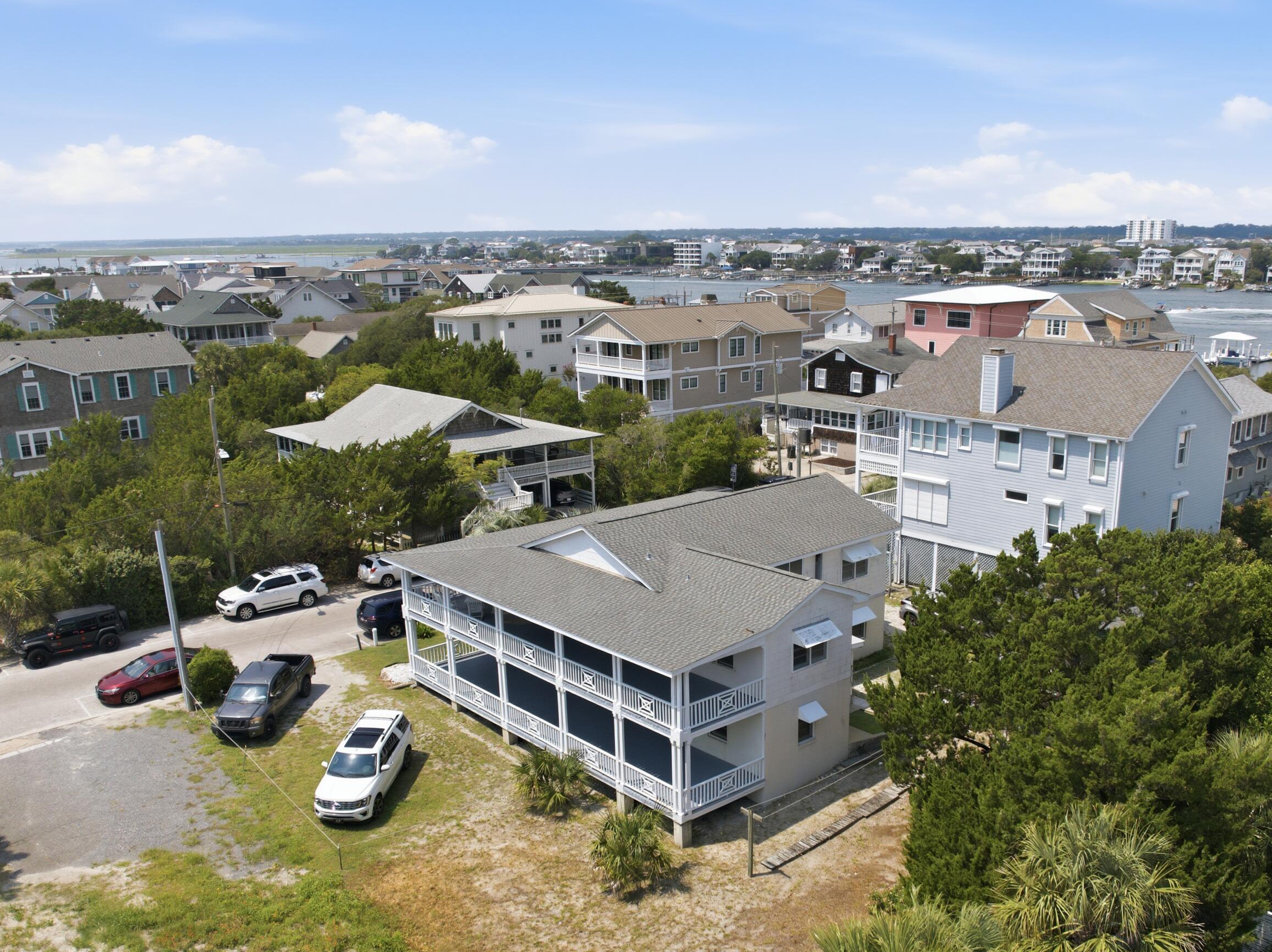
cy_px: 612
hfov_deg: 58.1
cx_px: 735
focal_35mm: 31
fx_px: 1138
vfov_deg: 44.9
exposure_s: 1/160
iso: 100
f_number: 2.8
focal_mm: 12.3
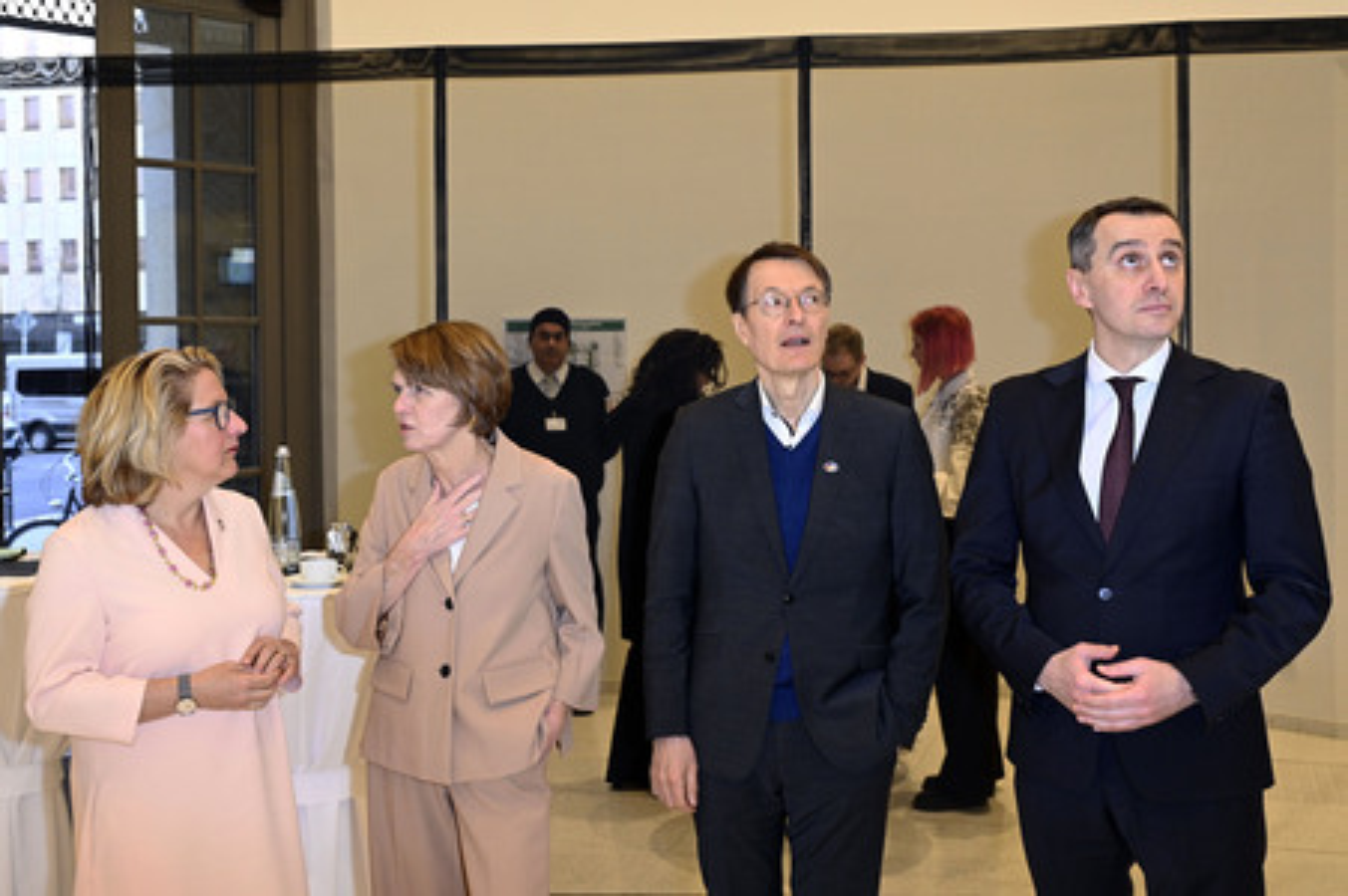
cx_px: 674
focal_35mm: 35
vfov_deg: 37.8
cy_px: 448
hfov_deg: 54.5
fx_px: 1310
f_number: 5
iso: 2000
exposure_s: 1/100
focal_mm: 35
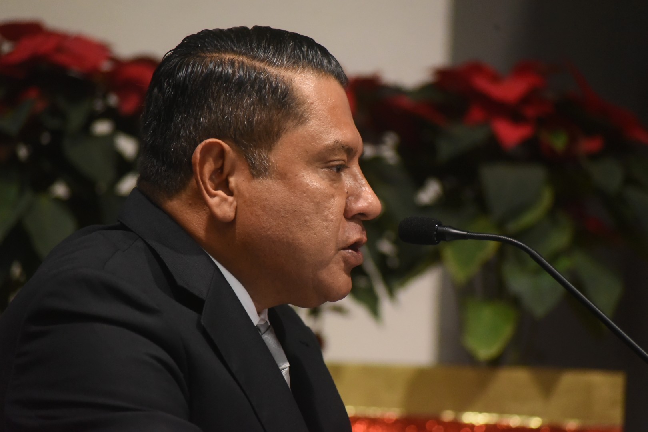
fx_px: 3780
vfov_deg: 6.5
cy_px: 216
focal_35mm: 210
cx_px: 324
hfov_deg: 9.8
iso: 8000
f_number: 4.8
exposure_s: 1/320
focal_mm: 210
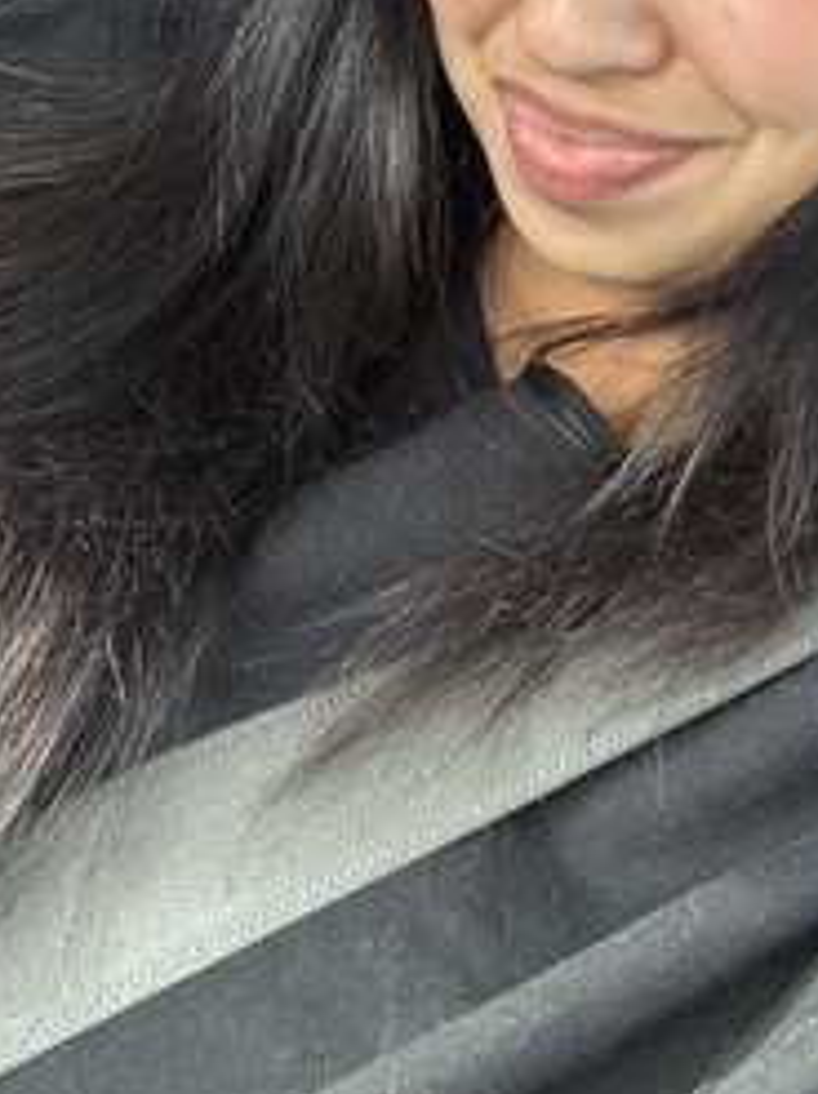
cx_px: 567
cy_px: 173
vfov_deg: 30.7
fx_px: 1925
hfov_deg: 23.8
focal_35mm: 61
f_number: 1.9
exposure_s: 1/60
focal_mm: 2.69
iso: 125
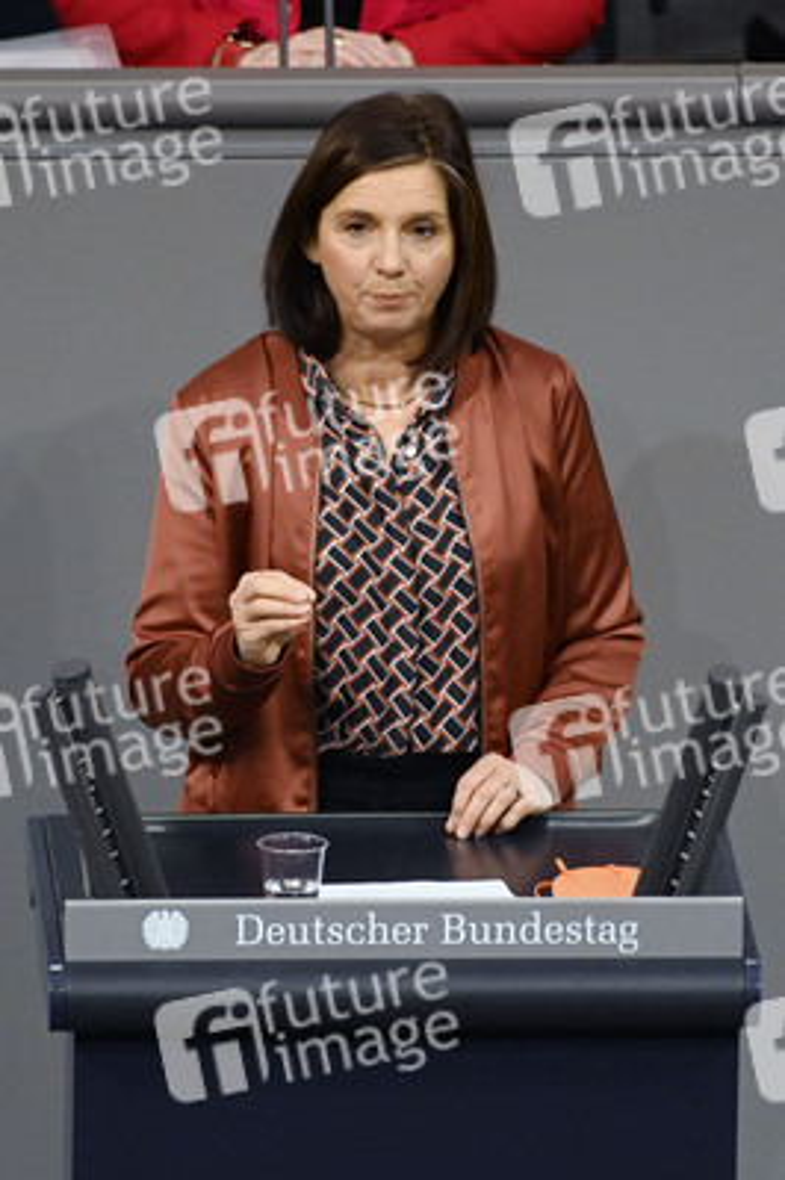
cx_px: 392
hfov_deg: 2.7
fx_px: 16381
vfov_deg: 4.1
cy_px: 590
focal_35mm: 500
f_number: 5.6
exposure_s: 1/320
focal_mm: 500
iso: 8000
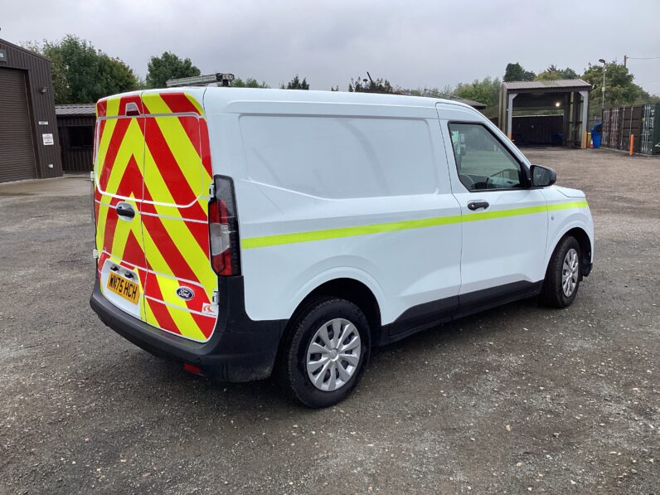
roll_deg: +1.0
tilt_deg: -12.4
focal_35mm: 31
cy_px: 248
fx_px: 591
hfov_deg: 58.4
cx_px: 330
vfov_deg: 45.4
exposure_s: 1/547
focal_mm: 3.3
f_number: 2.4
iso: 25
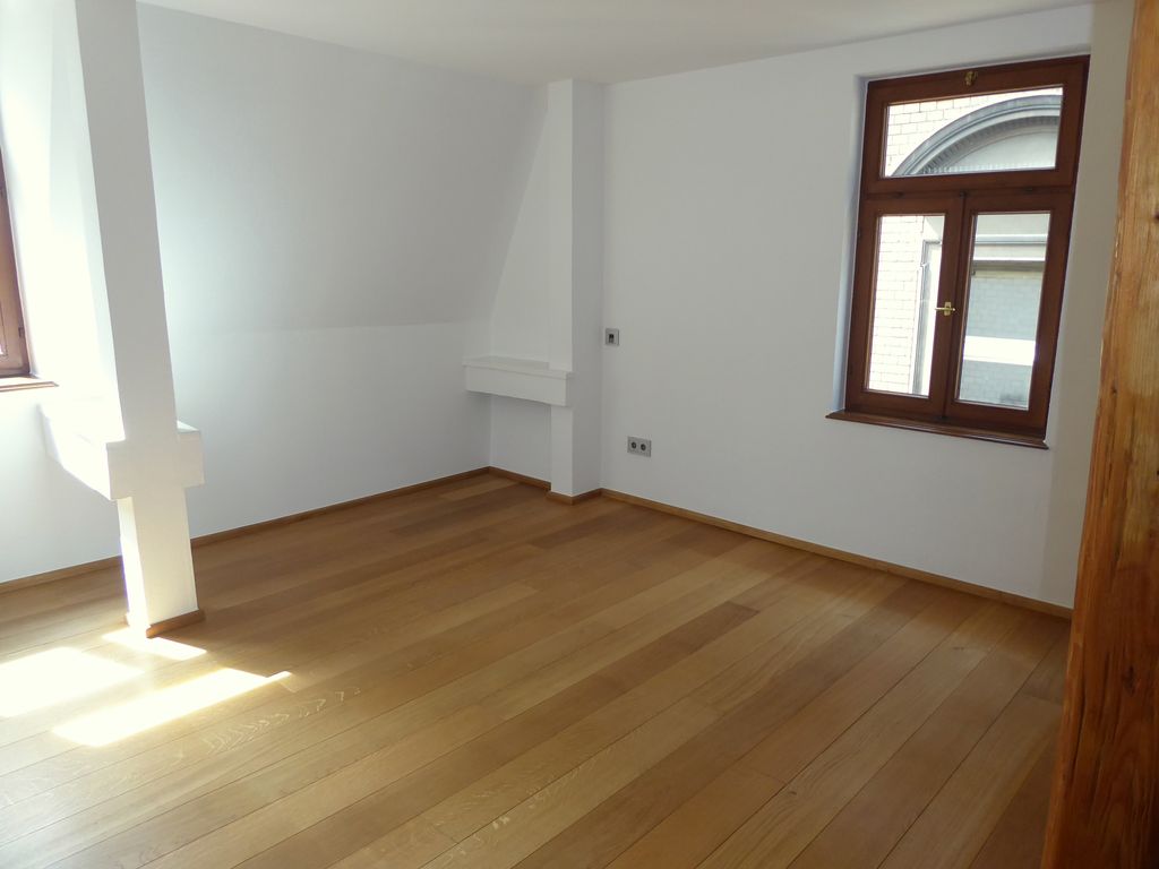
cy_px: 434
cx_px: 580
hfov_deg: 69.4
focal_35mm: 25
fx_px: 837
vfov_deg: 54.9
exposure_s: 1/60
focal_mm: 4.3
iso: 160
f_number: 3.3
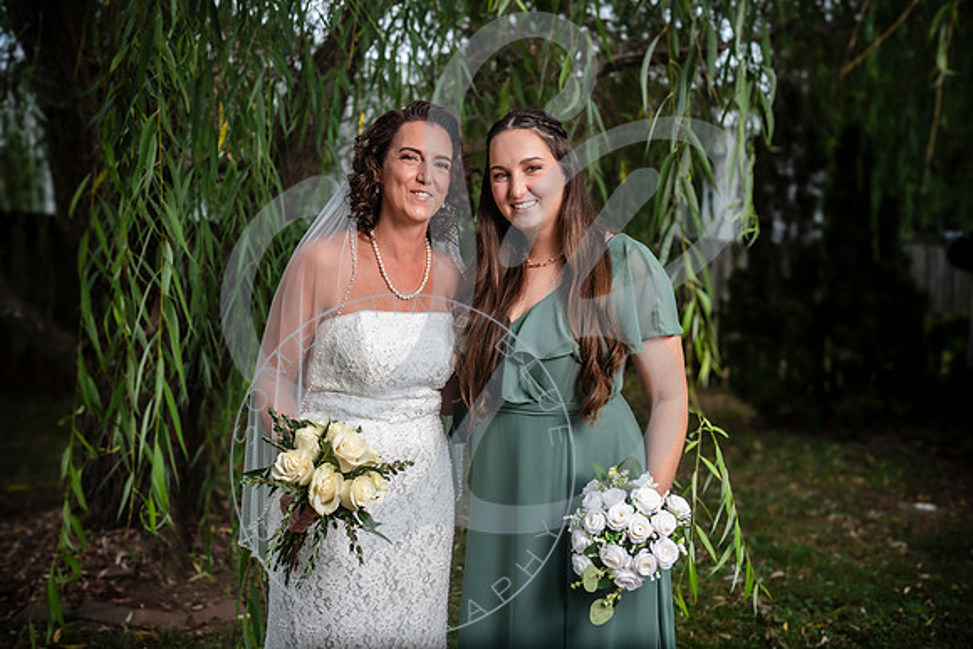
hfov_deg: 50.7
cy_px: 324
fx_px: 1027
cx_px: 486
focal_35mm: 38
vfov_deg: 35.1
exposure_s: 1/250
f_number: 2.8
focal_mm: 38
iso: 100
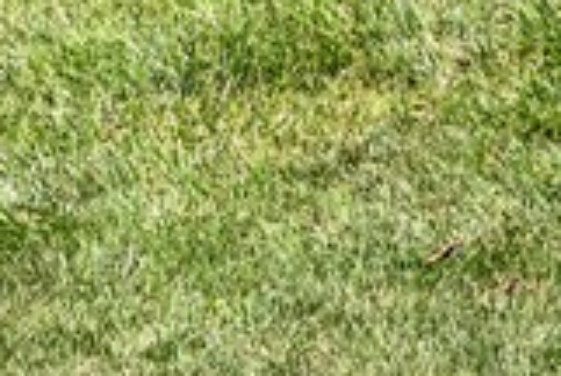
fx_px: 3154
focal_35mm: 202
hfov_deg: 10.1
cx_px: 573
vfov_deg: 6.2
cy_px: -844
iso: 100
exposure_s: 1/160
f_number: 8
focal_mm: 30
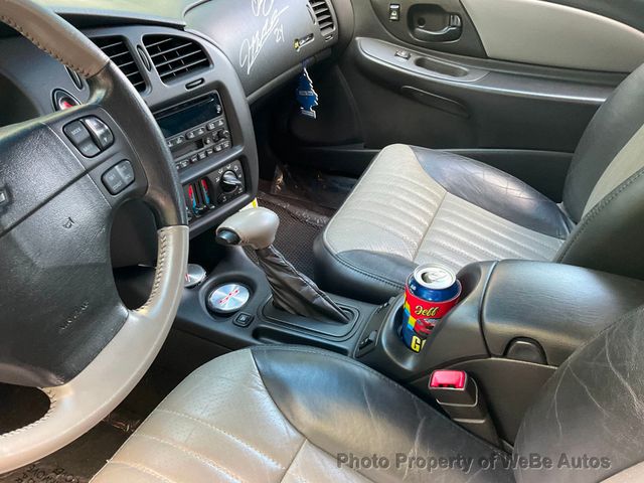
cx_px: 322
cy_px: 242
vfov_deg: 48.2
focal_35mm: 29
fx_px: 540
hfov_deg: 61.7
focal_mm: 3
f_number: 1.8
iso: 100
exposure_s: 1/60
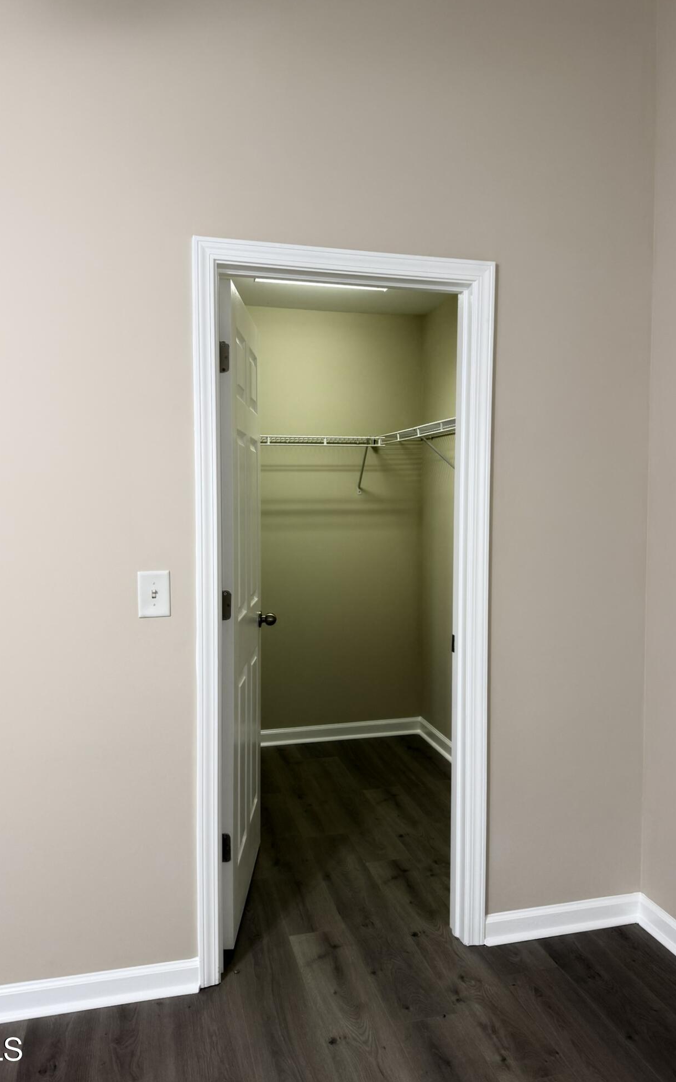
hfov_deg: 47.6
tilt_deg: -3.2
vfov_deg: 70.4
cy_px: 547
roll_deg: -1.5
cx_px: 349
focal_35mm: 26
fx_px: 766
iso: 160
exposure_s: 1/60
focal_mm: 6.76
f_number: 1.78
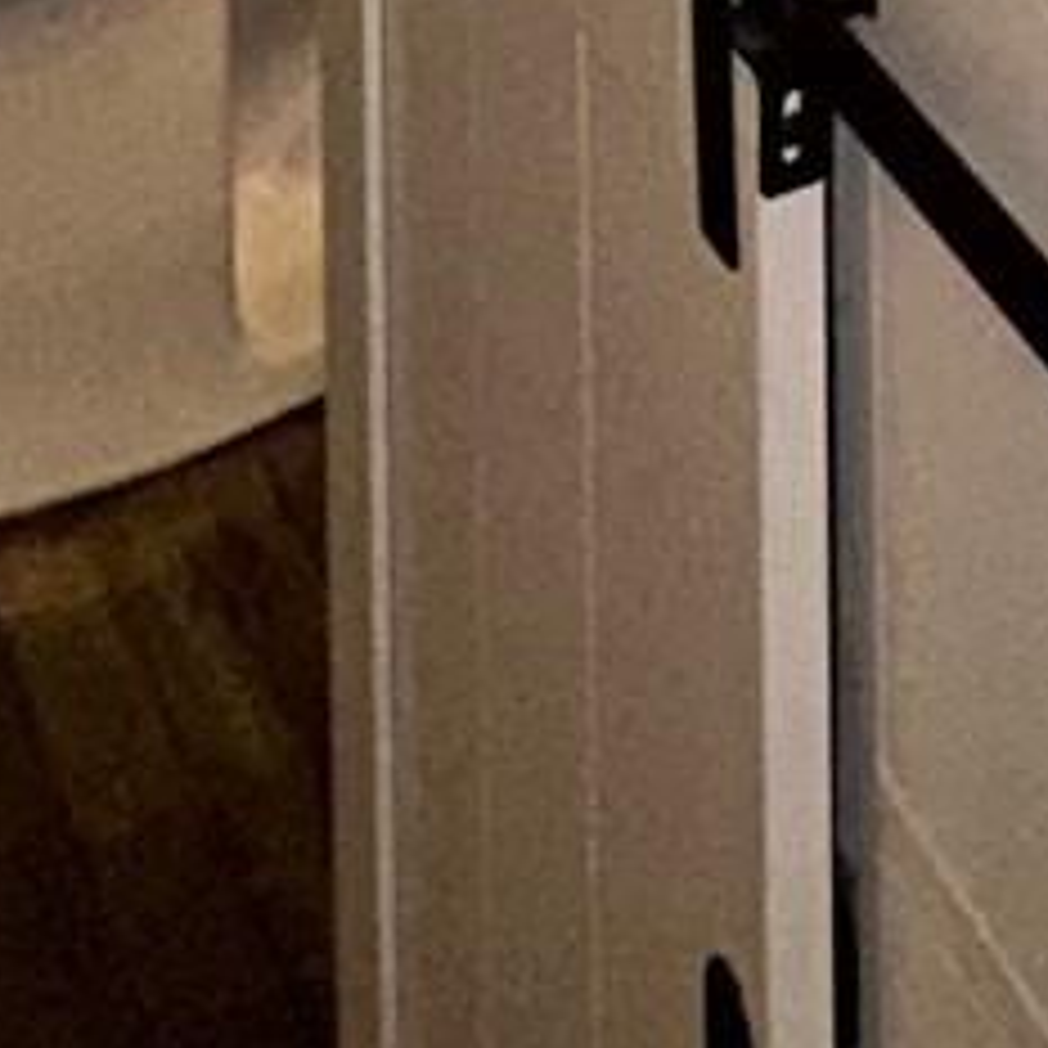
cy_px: -2002
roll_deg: +0.5
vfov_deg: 11.0
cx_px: 1079
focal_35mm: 109
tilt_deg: -1.9
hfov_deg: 15.6
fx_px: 3733
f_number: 2.2
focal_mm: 2.22
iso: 80
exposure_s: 1/83
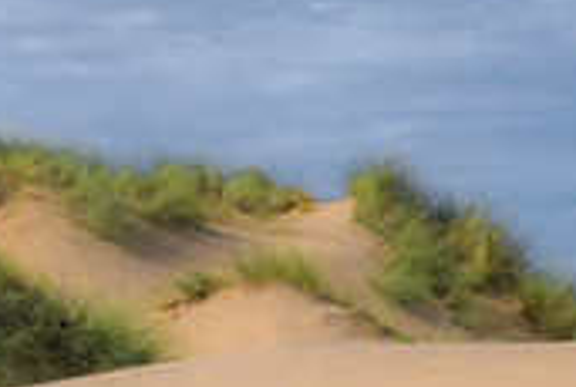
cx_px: 788
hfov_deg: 15.3
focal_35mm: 126
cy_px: 205
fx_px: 2021
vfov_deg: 10.9
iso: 200
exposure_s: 1/320
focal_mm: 18
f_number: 10
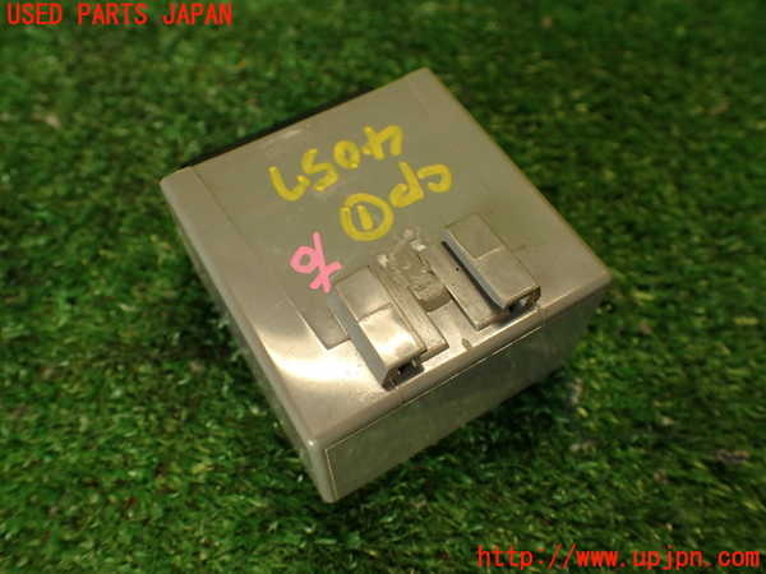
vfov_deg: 46.8
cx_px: 383
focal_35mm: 30
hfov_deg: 60.0
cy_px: 287
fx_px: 664
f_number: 2.3
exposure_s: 1/50
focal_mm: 5.4
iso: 200
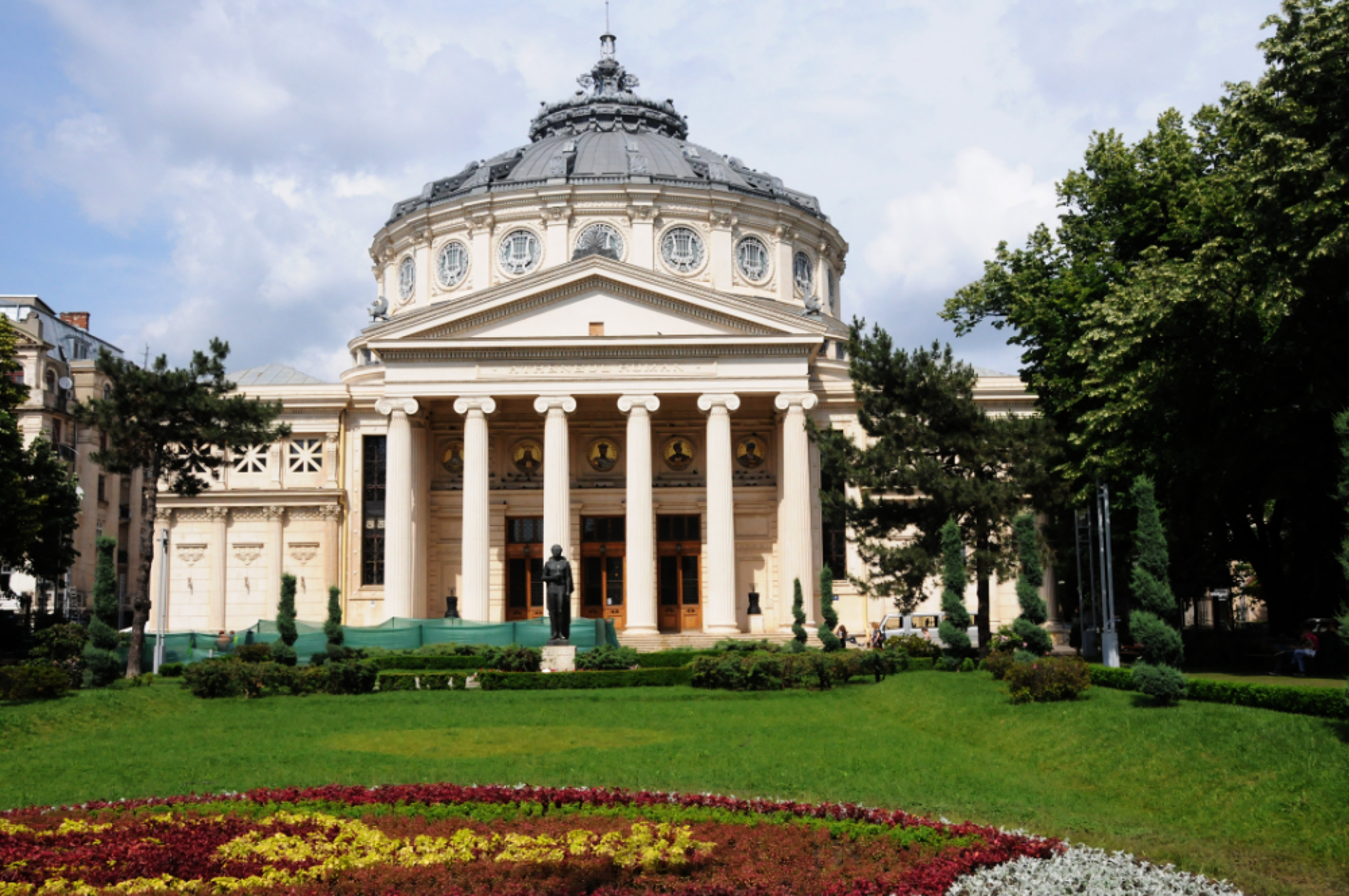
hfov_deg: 53.2
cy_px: 448
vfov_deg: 36.8
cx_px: 674
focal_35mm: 36
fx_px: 1347
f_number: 14
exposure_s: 1/2000
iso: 1000
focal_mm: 24
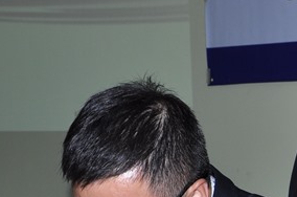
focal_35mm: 148
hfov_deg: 13.6
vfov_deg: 9.0
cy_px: 313
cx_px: 335
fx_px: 1218
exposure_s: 1/100
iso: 200
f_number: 8
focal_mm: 28
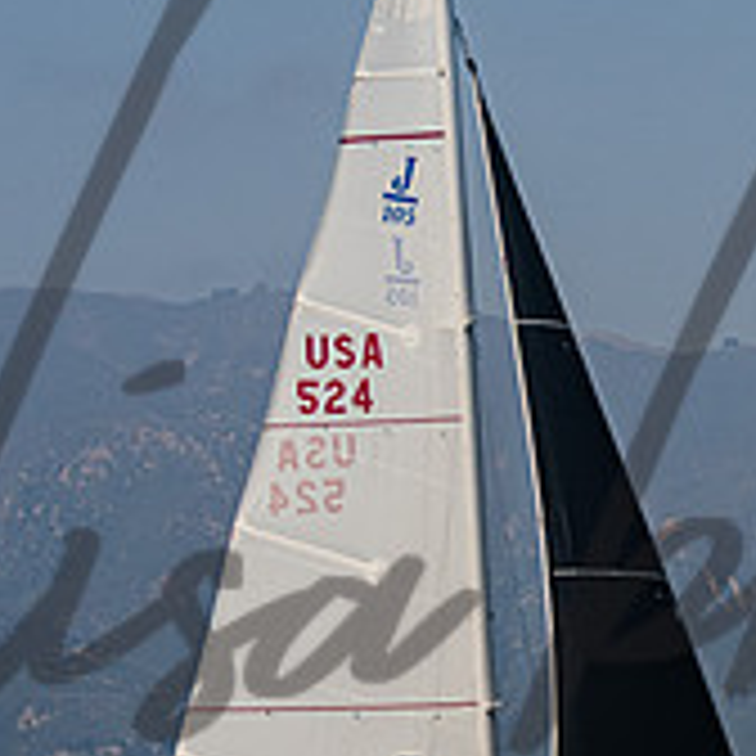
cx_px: 1369
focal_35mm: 317
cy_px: 849
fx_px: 7833
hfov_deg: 5.4
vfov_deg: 5.5
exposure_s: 1/2000
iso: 400
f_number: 8
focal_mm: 79
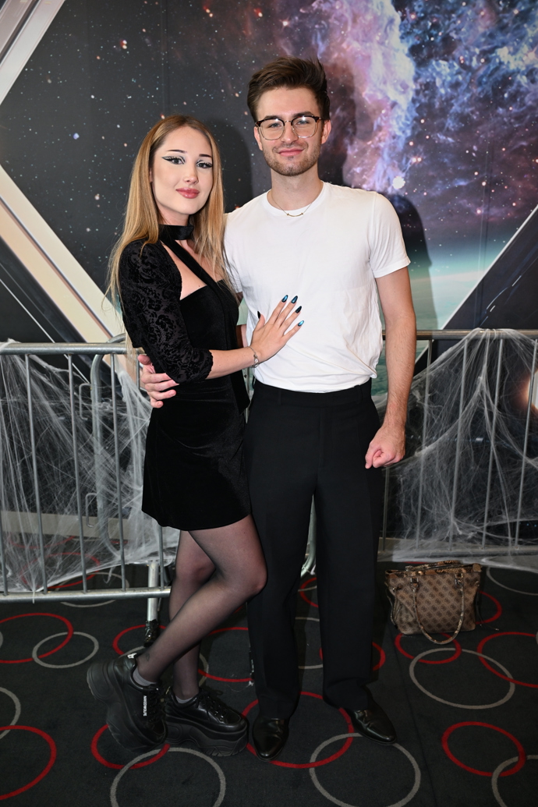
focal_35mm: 32
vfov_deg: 58.7
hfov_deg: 41.1
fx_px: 717
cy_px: 404
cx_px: 269
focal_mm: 32
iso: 1250
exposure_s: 1/125
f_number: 4
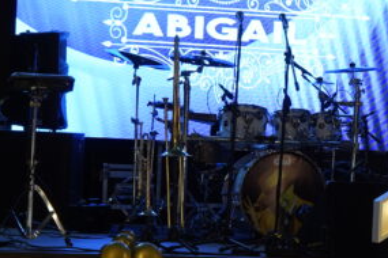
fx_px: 1972
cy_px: 214
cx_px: 413
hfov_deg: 11.1
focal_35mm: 183
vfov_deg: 7.5
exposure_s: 1/60
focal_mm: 51
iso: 320
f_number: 4.5
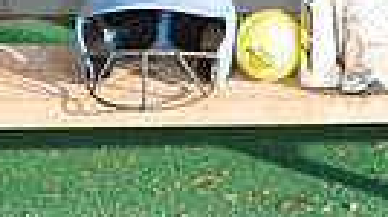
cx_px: 295
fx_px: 2353
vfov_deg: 5.1
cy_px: -362
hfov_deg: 9.4
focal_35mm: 229
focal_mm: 65
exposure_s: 1/250
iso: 250
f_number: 8
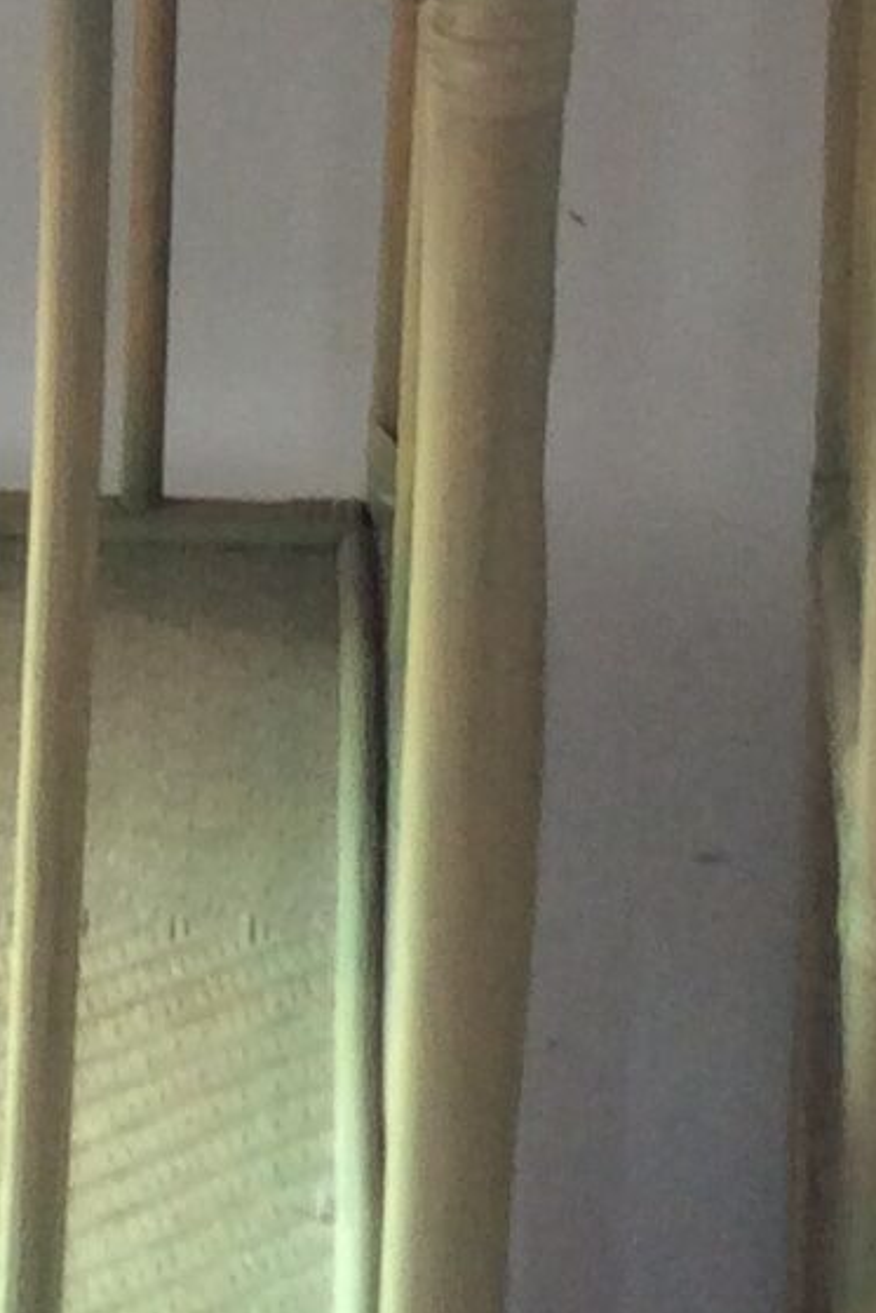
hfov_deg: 8.9
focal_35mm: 154
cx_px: 129
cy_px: -397
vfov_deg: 12.9
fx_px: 5617
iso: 40
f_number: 2.4
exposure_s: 1/25
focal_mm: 3.3
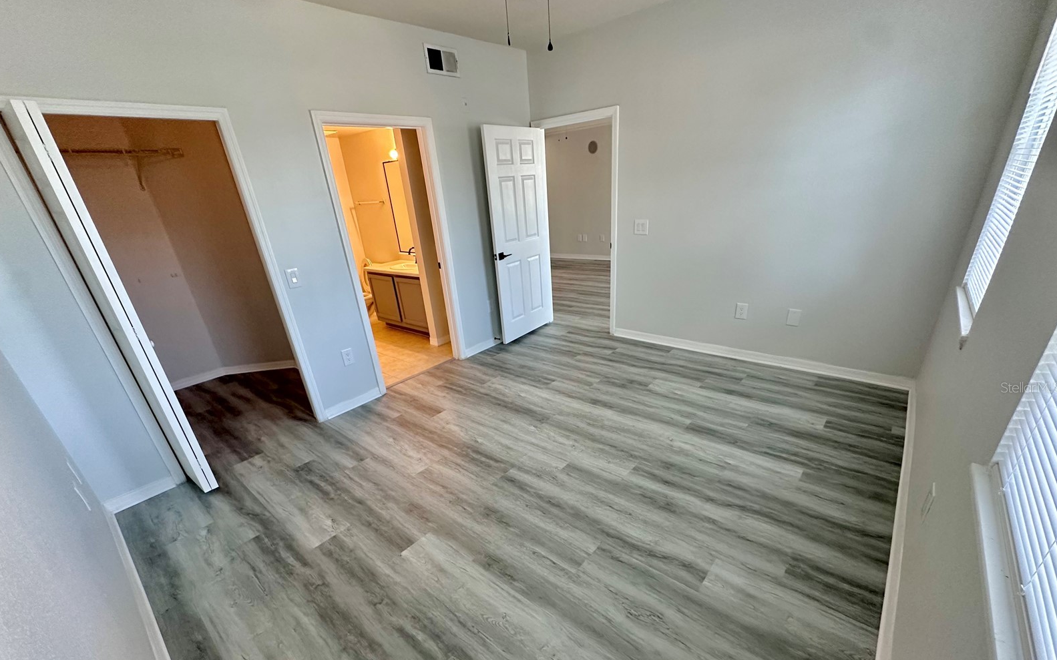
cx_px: 530
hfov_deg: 101.5
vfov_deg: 74.2
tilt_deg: -26.2
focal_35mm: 15
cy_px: 387
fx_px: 432
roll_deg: +4.2
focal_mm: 2.22
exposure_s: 1/120
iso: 320
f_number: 2.2
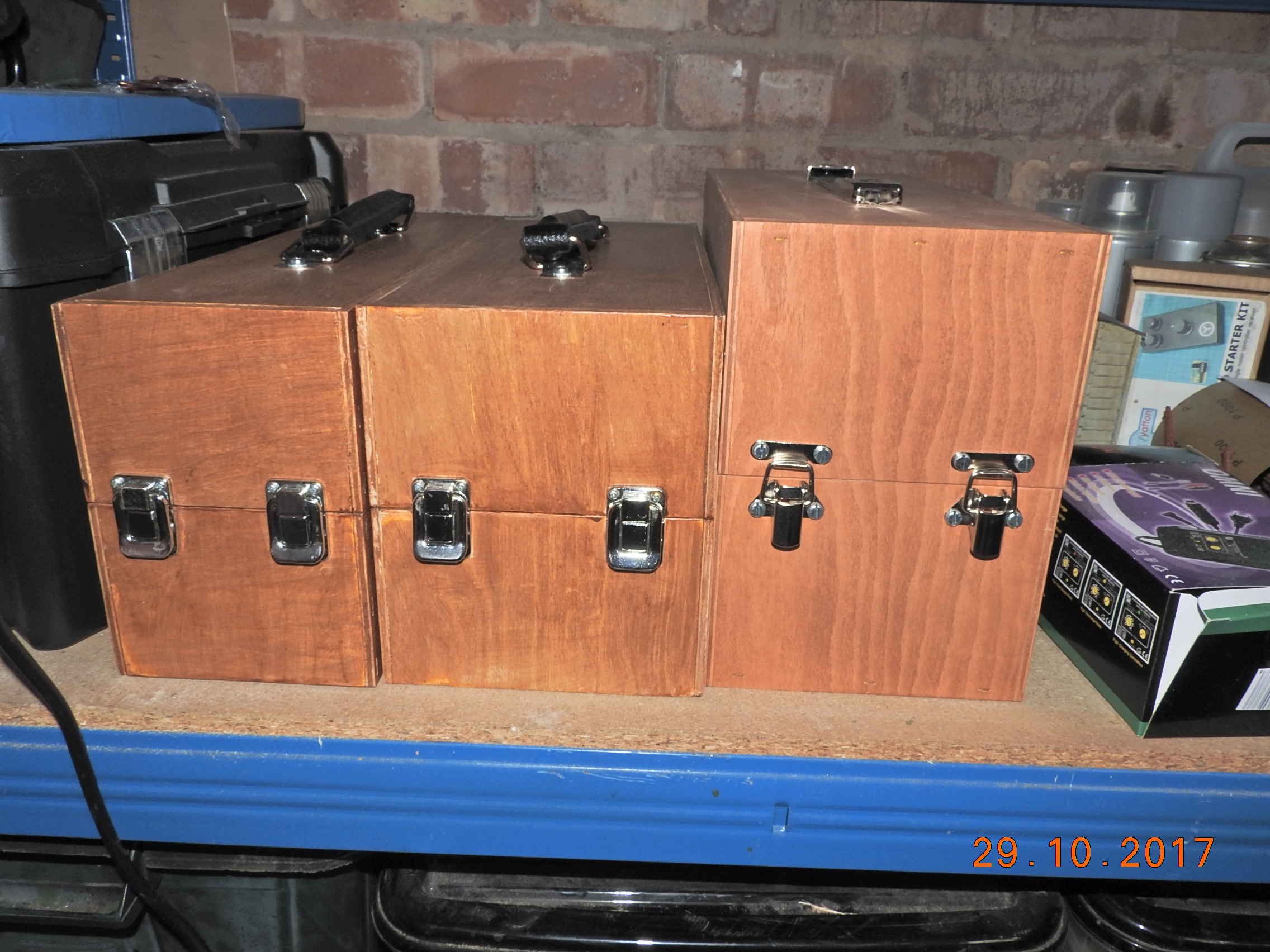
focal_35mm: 28
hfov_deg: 63.4
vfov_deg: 49.7
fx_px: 1027
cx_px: 635
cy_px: 476
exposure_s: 1/60
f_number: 6.3
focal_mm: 5
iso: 100
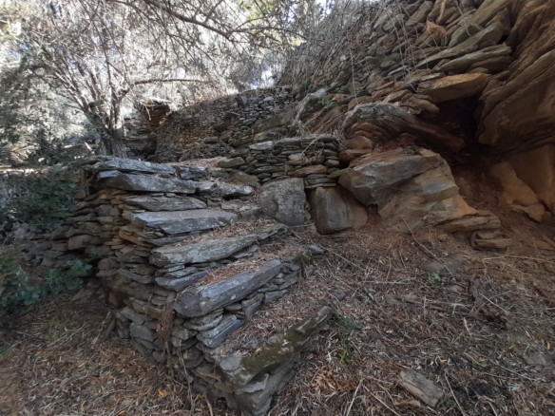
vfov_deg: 89.9
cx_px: 278
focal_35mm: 13
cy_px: 208
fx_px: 208
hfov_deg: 106.2
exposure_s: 1/100
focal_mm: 1.42
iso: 50
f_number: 2.2
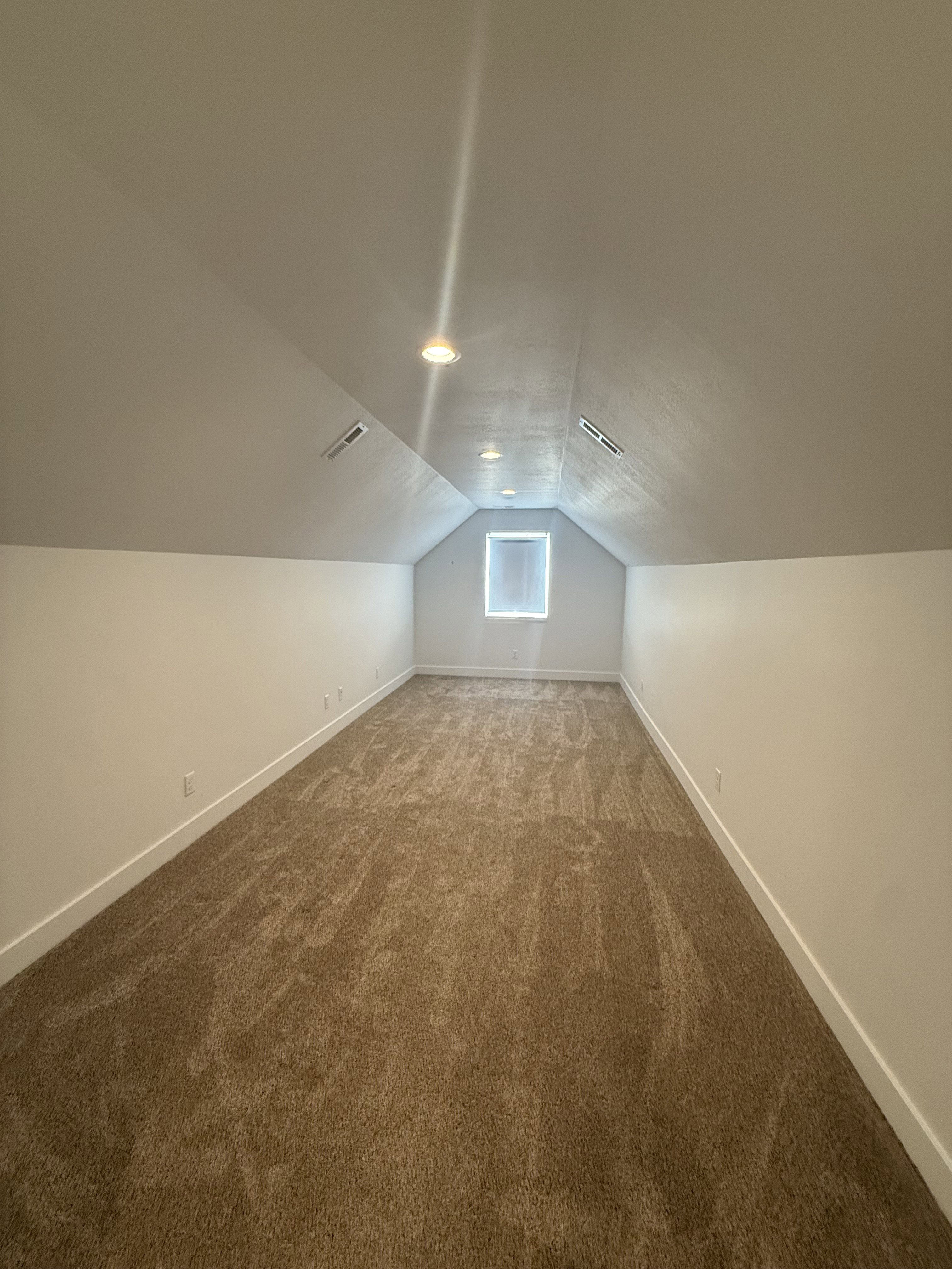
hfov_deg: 85.7
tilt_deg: -4.9
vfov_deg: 102.1
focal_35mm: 14
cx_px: 476
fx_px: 513
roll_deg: -1.4
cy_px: 634
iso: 400
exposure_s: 1/120
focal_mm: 2.22
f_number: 2.2
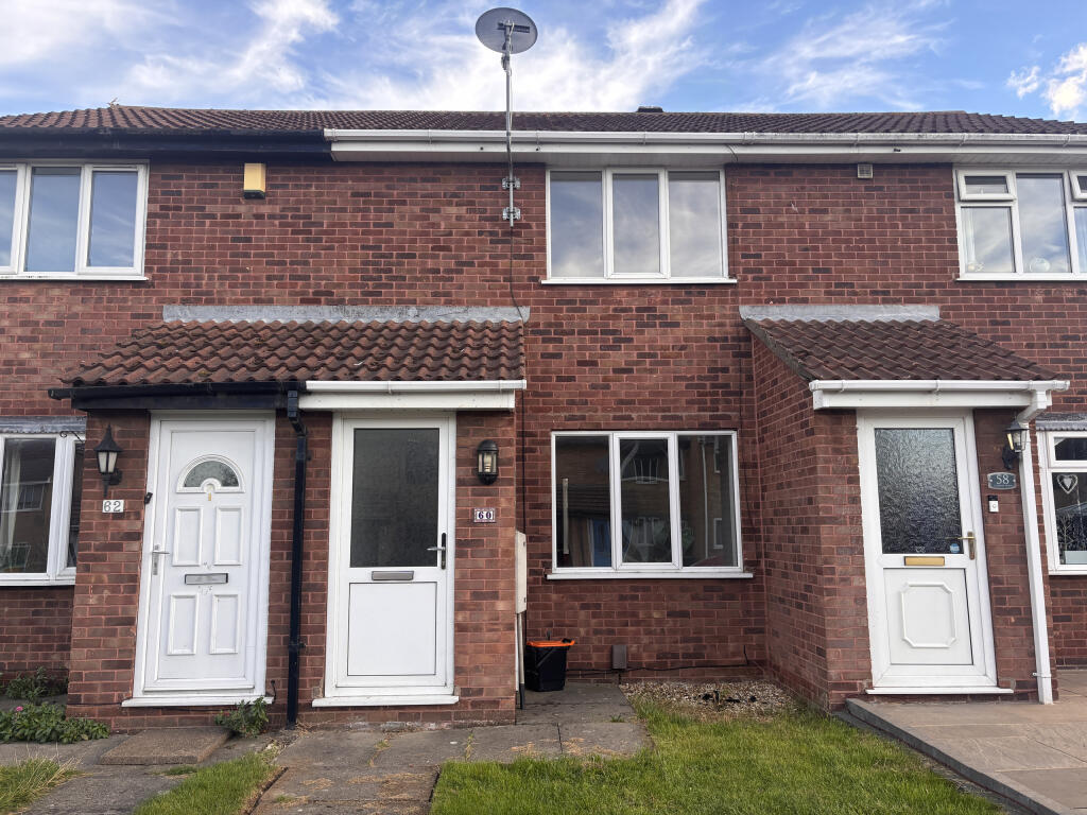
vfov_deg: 53.1
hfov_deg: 67.3
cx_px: 544
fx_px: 816
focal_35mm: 26
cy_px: 408
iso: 50
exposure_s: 1/448
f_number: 1.6
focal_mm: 5.96
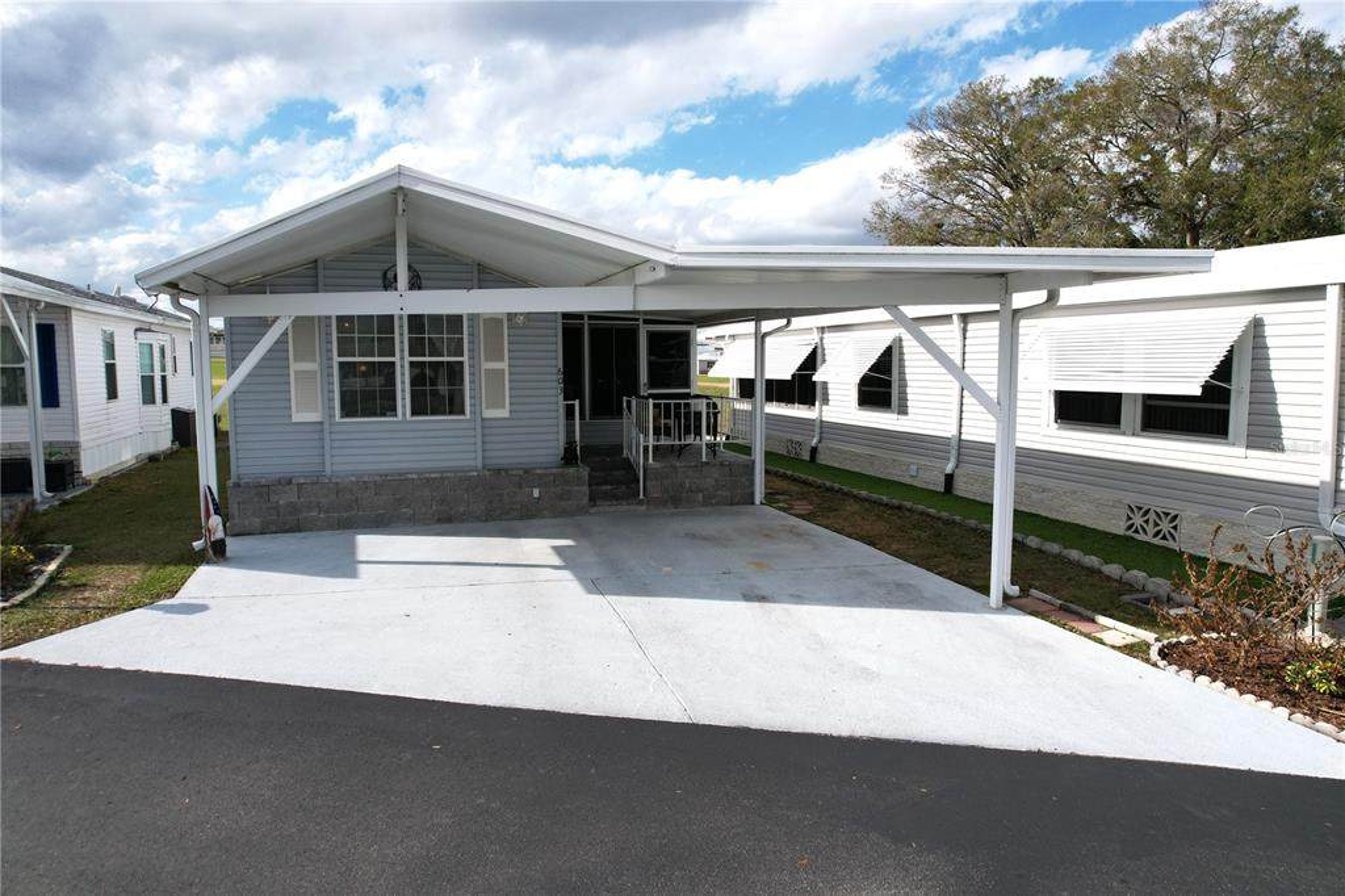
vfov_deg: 57.2
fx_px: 822
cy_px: 448
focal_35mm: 22
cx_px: 672
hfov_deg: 78.6
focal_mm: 8.38
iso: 150
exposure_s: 1/3200
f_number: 2.8
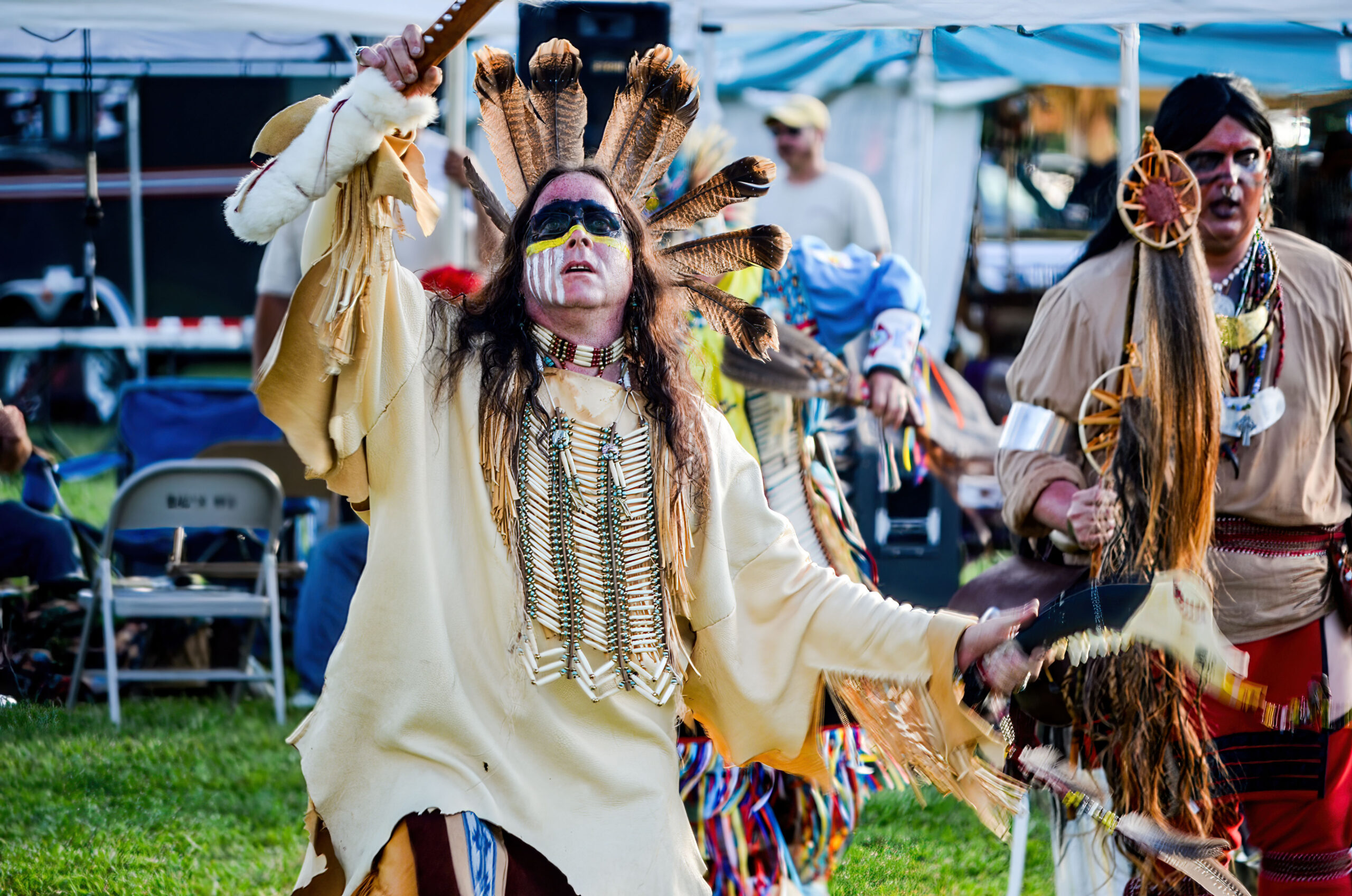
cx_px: 676
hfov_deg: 6.9
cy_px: 448
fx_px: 11244
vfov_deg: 4.6
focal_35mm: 300
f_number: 5.6
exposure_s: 1/60
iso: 200
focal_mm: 200
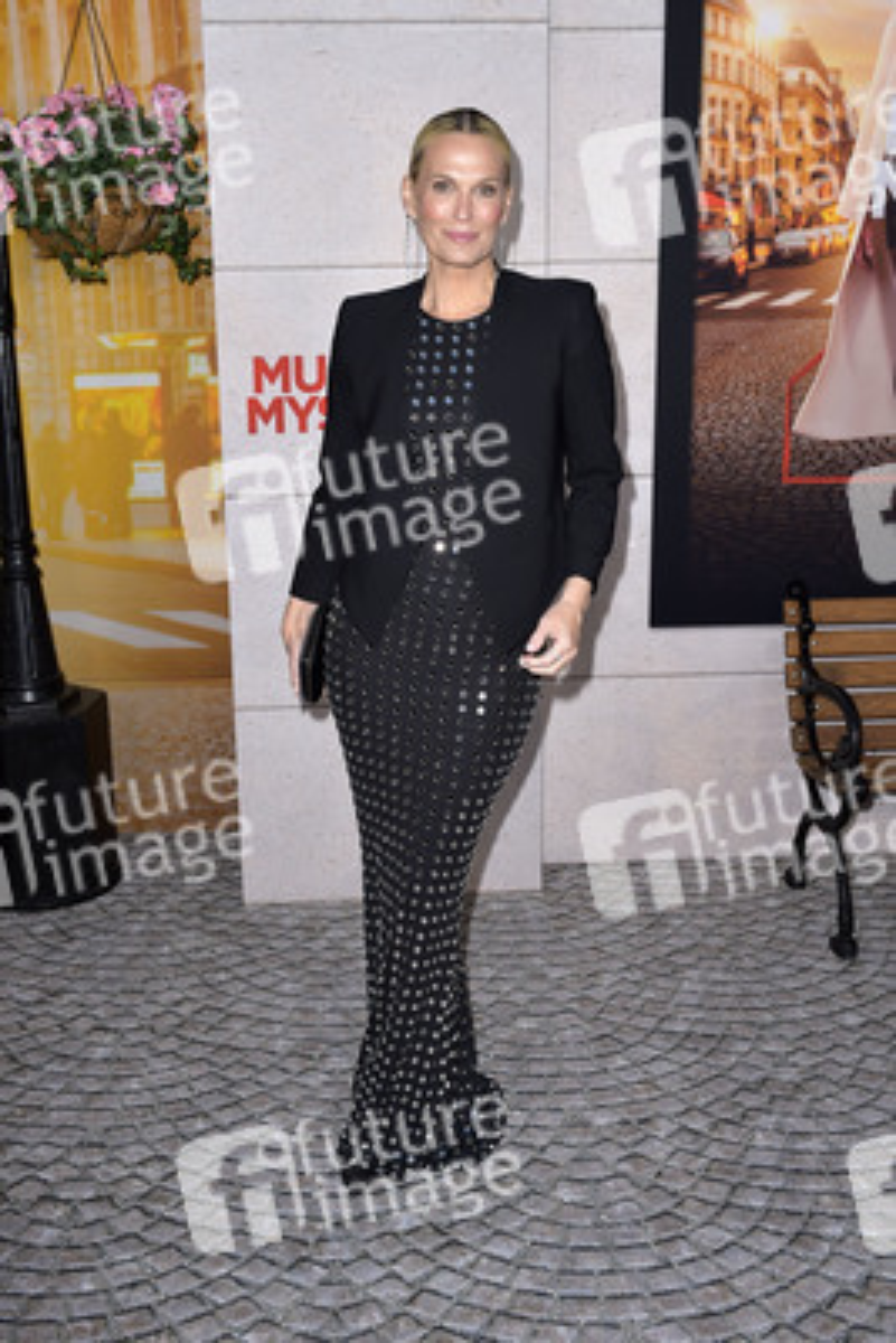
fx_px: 1305
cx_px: 448
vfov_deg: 54.4
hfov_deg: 37.9
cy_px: 672
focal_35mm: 35
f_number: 6.3
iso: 320
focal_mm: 35
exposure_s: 1/250
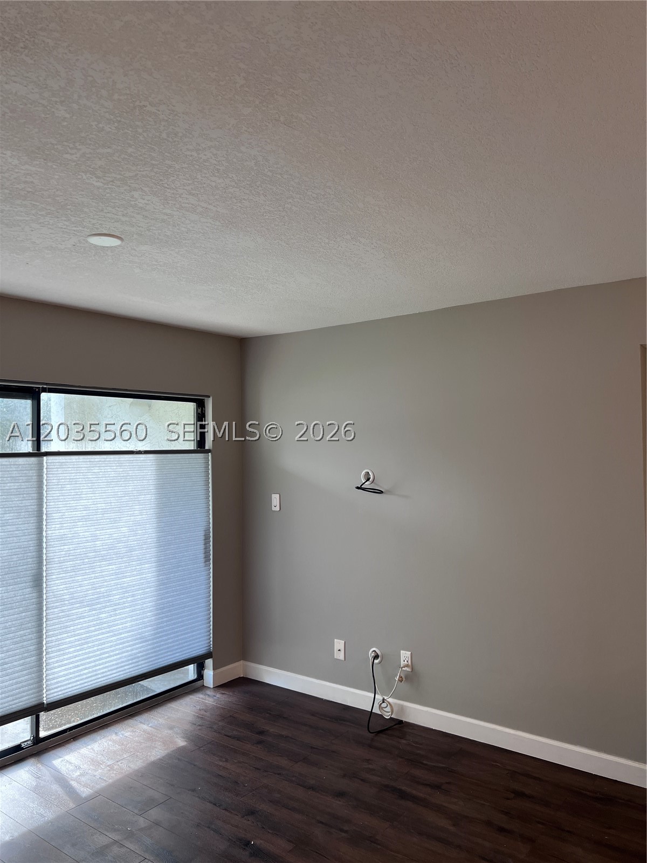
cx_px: 324
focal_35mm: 26
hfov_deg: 53.1
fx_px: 648
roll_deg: +1.1
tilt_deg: +1.5
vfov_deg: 67.3
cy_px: 432
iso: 80
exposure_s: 1/120
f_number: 1.5
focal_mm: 5.7
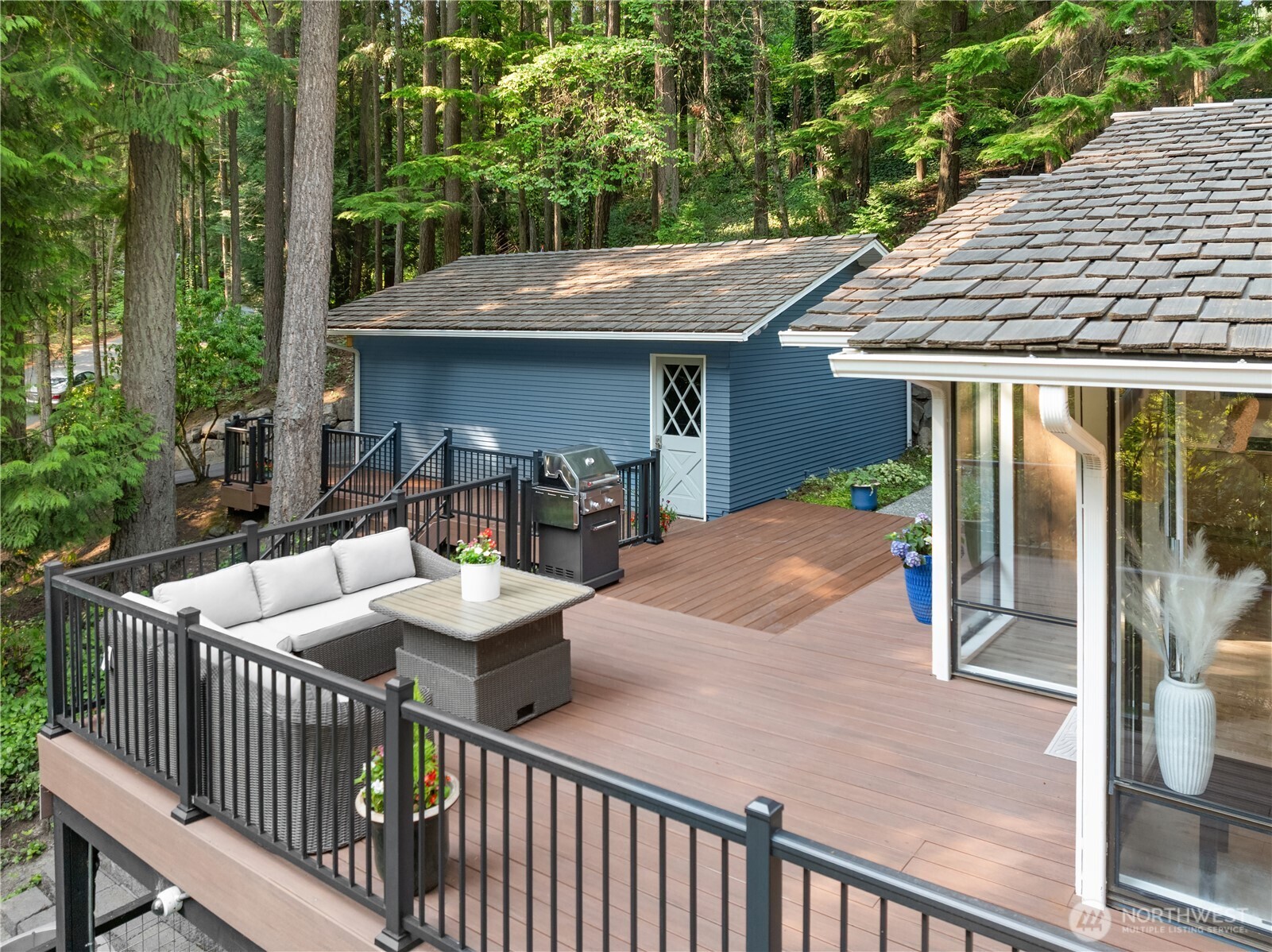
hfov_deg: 71.6
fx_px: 881
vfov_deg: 56.7
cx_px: 636
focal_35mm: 24
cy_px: 476
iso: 160
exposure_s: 1/200
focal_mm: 12.29
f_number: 2.8
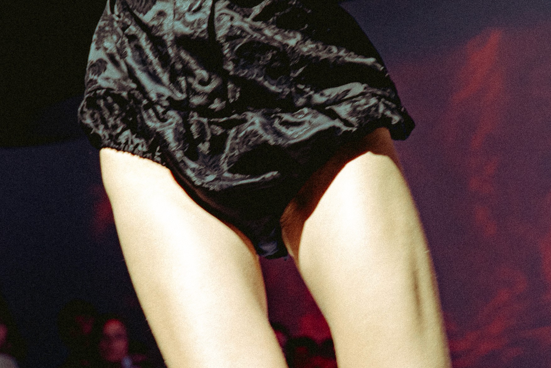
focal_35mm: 96
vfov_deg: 14.2
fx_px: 1469
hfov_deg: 21.2
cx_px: 244
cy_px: 94
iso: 1000
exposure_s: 1/160
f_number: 2.8
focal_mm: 28
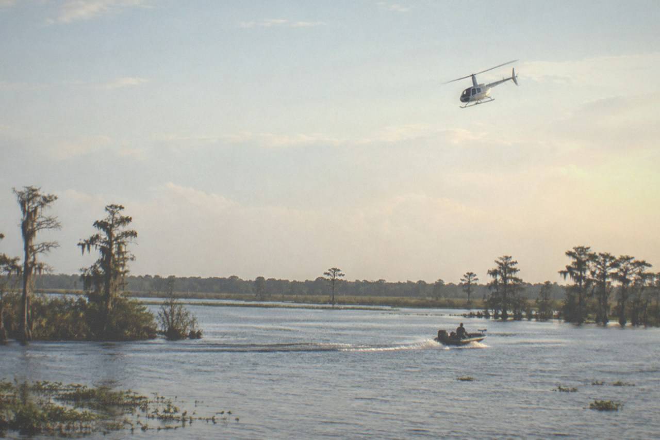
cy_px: 220
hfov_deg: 48.5
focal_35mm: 40
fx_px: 733
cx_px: 330
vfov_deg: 33.4
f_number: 9
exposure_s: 1/320
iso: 160
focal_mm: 40
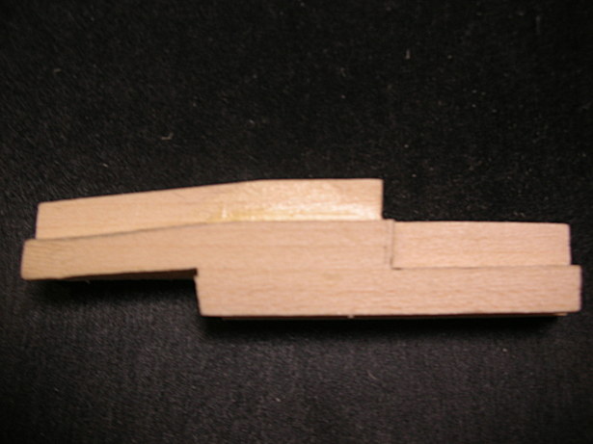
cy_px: 222
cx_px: 296
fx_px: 599
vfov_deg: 40.7
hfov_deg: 52.6
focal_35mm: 35
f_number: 3
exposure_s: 1/17.5
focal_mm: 5.8
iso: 50
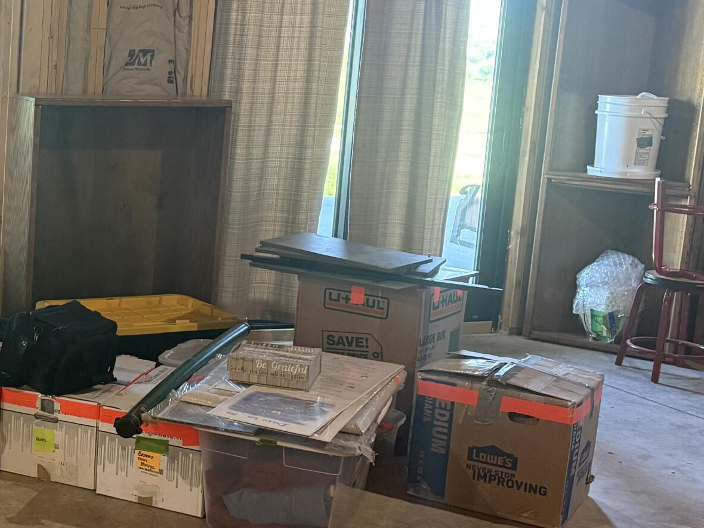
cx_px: -89
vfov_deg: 24.0
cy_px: 257
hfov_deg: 28.5
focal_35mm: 61
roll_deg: -1.8
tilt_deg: -9.3
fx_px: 1241
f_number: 1.78
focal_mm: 6.76
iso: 400
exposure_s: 1/60
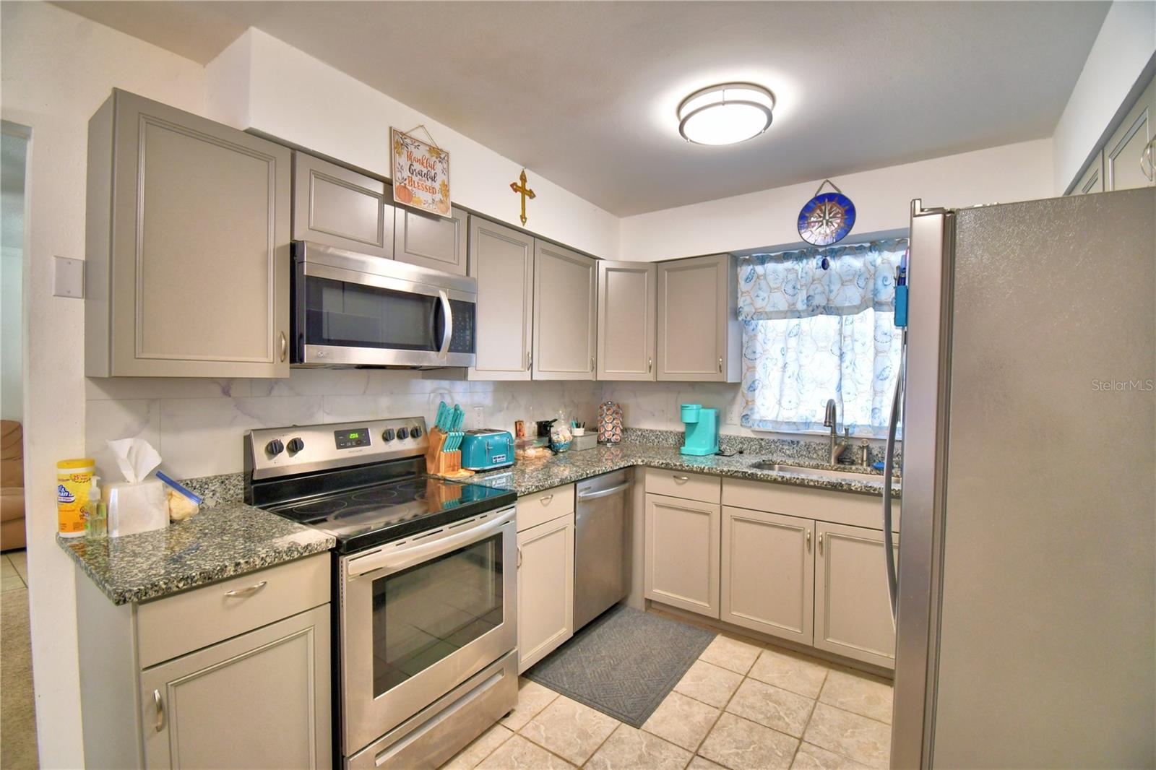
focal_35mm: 15
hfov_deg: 100.4
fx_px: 482
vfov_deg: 77.3
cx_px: 578
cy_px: 385
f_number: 4.5
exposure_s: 1/30
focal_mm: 10
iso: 400
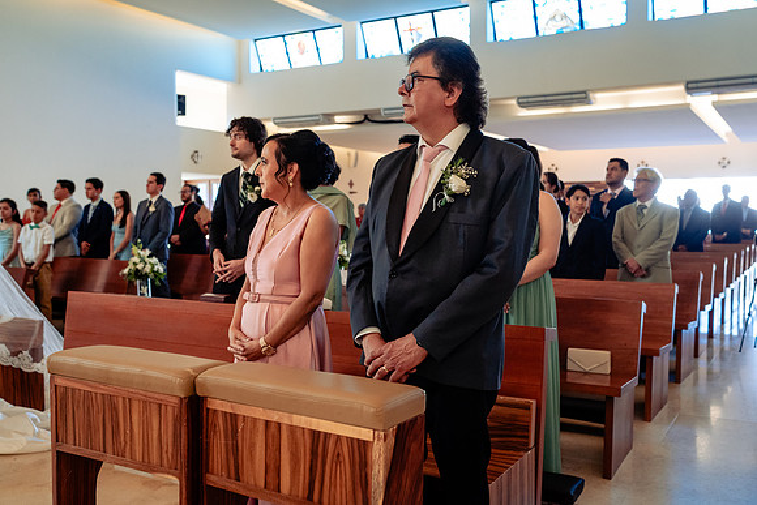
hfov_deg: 54.3
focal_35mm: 35
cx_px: 378
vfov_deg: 37.8
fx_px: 738
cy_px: 252
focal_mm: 35
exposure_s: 1/160
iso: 1600
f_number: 4.5
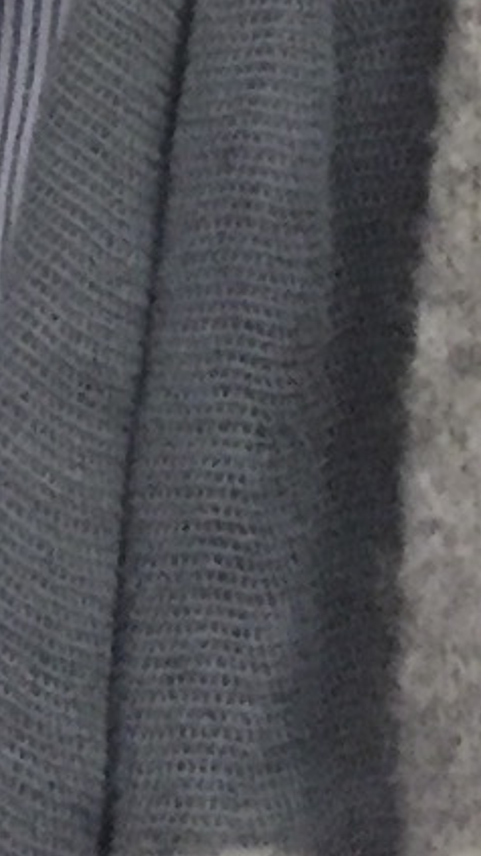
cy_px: -957
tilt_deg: -5.1
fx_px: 5531
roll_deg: +0.1
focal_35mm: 244
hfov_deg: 4.8
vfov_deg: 8.3
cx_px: -829
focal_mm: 4.15
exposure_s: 1/17
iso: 500
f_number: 2.2
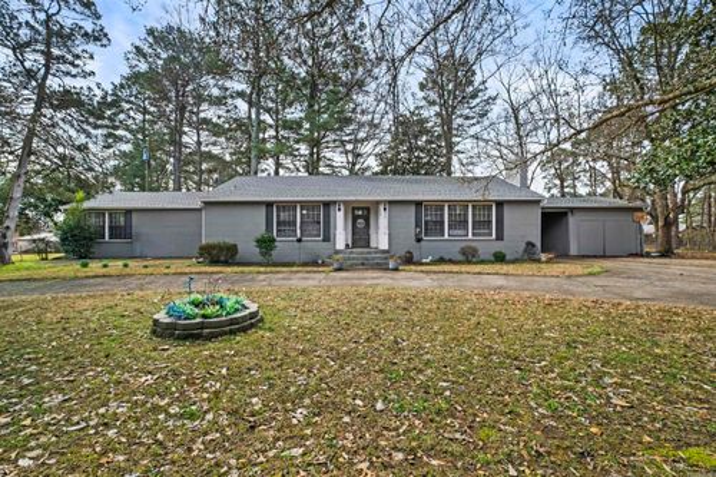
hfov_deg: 100.4
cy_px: 238
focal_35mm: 15
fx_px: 298
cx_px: 358
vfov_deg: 77.3
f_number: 7.1
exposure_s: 1/50
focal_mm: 10
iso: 500
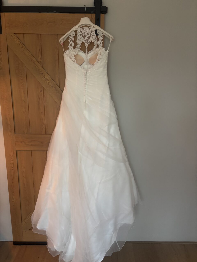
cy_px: 131
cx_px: 98
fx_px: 197
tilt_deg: -13.0
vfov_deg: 67.3
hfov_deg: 53.1
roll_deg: -0.7
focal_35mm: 26
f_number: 1.6
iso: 500
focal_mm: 5.96
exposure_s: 1/50
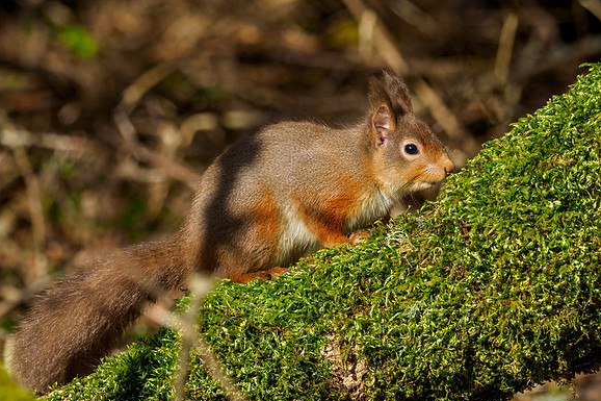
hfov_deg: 2.7
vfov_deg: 1.8
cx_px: 369
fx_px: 12867
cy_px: 174
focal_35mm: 771
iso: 200
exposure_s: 1/640
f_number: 5.6
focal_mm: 300
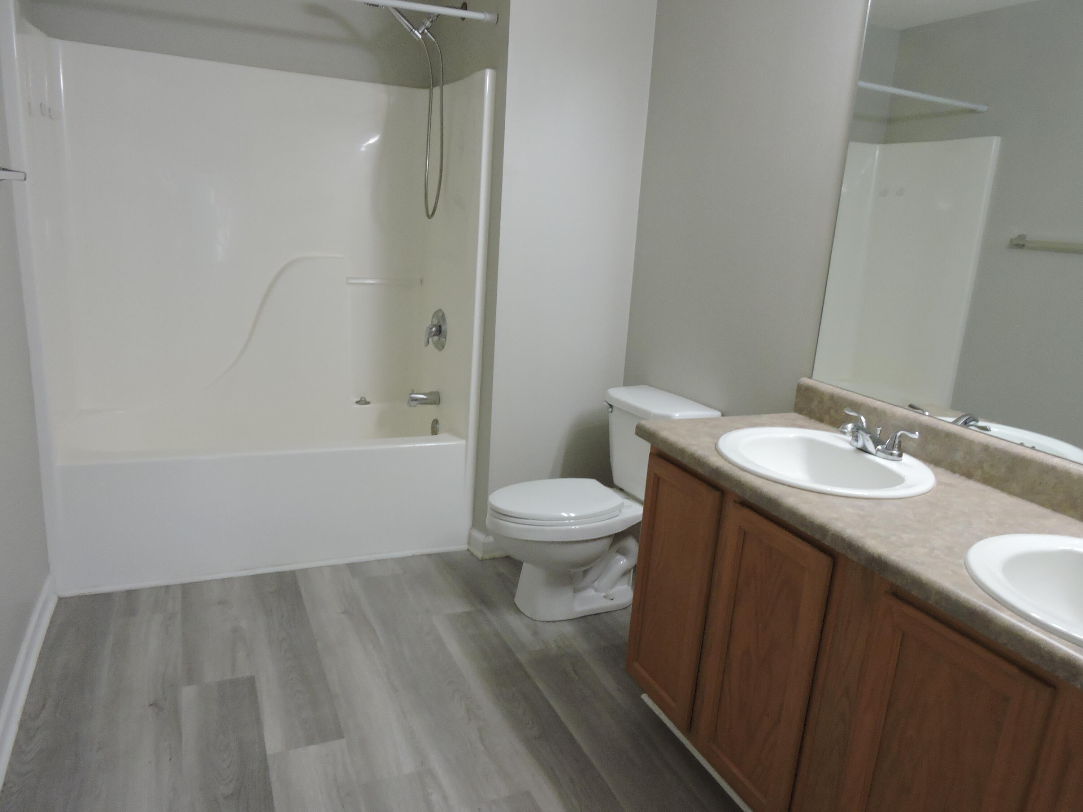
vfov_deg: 56.8
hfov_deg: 71.6
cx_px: 542
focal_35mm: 24
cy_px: 406
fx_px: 751
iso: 400
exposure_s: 1/30
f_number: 3.3
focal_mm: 4.3
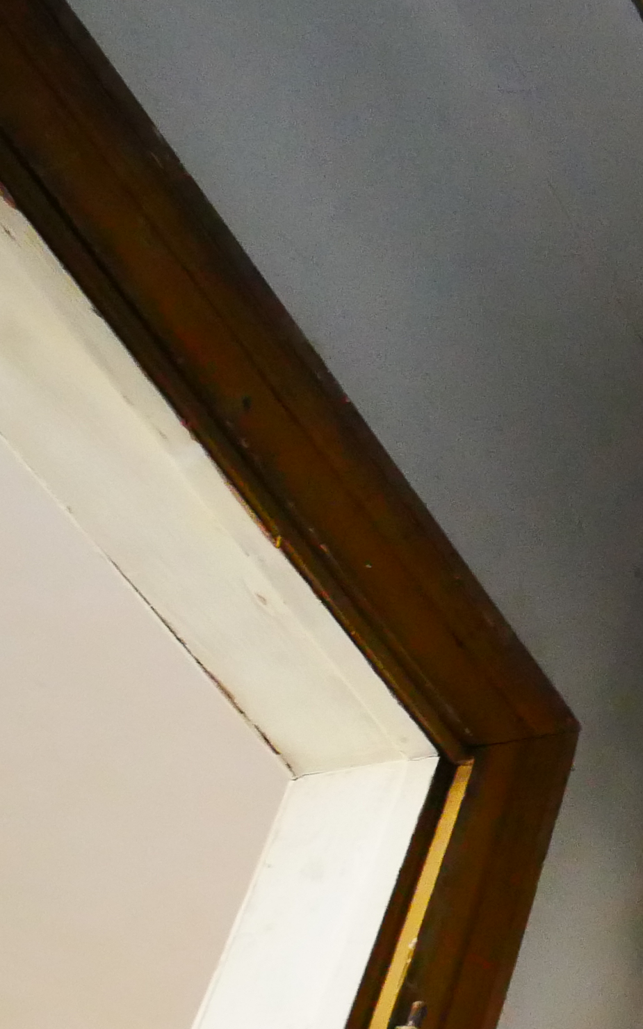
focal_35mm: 79
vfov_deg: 26.1
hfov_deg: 14.2
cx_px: 1239
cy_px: 621
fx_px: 2214
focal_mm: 12
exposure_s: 1/50
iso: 3200
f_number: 3.5
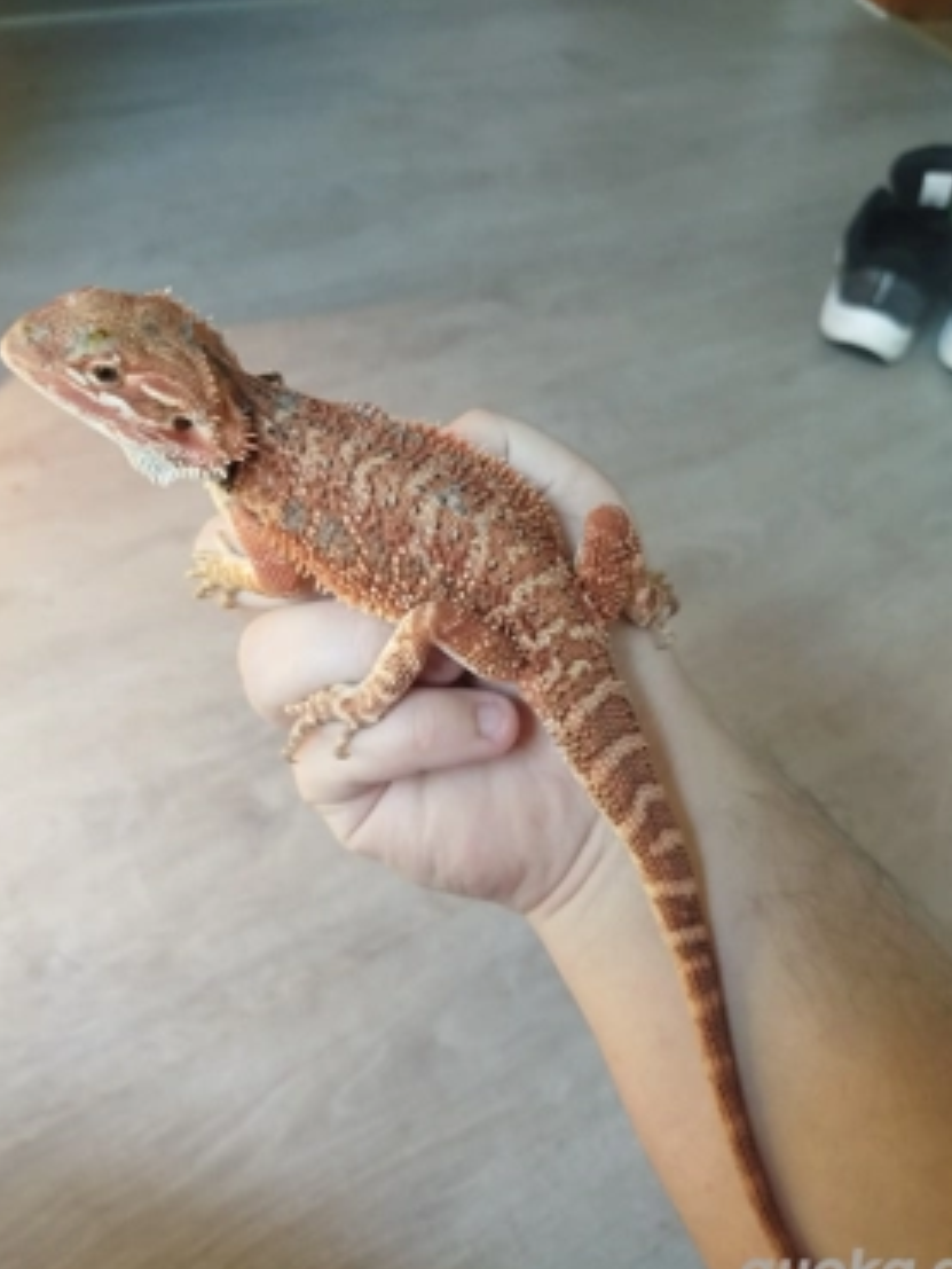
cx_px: 488
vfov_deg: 67.3
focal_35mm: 26
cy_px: 619
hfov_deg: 53.1
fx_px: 953
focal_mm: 5.31
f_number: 1.7
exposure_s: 1/33
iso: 800
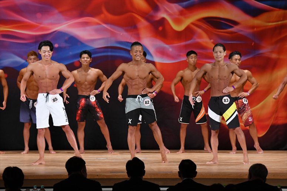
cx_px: 144
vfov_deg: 7.9
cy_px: 96
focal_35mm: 174
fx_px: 1387
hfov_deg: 11.8
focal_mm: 116
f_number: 5.6
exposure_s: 1/400
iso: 3200
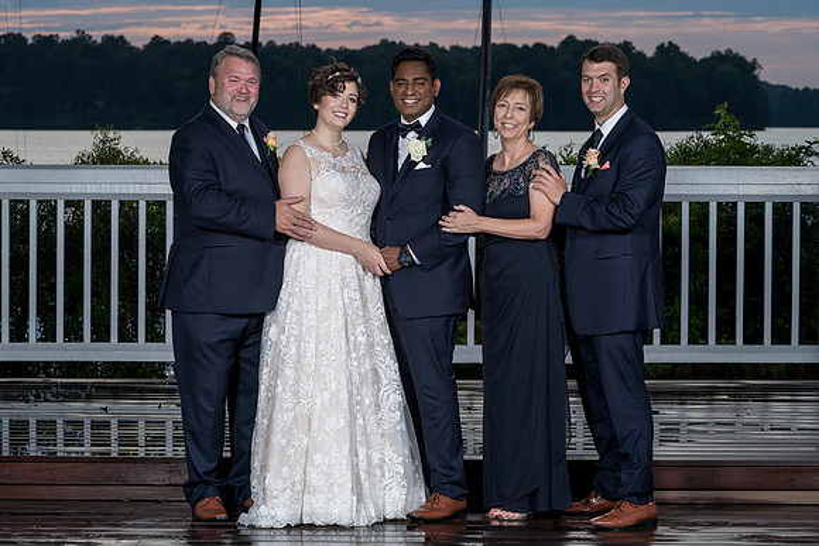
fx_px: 2635
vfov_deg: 11.8
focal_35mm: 116
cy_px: 260
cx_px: 372
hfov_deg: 17.7
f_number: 8
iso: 100
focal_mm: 105
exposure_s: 1/200
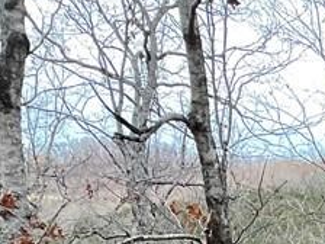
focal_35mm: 119
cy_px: 550
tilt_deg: -12.5
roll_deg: -0.1
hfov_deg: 14.2
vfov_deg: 10.9
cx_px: 624
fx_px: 1117
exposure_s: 1/117
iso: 125
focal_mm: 4.2
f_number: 1.6
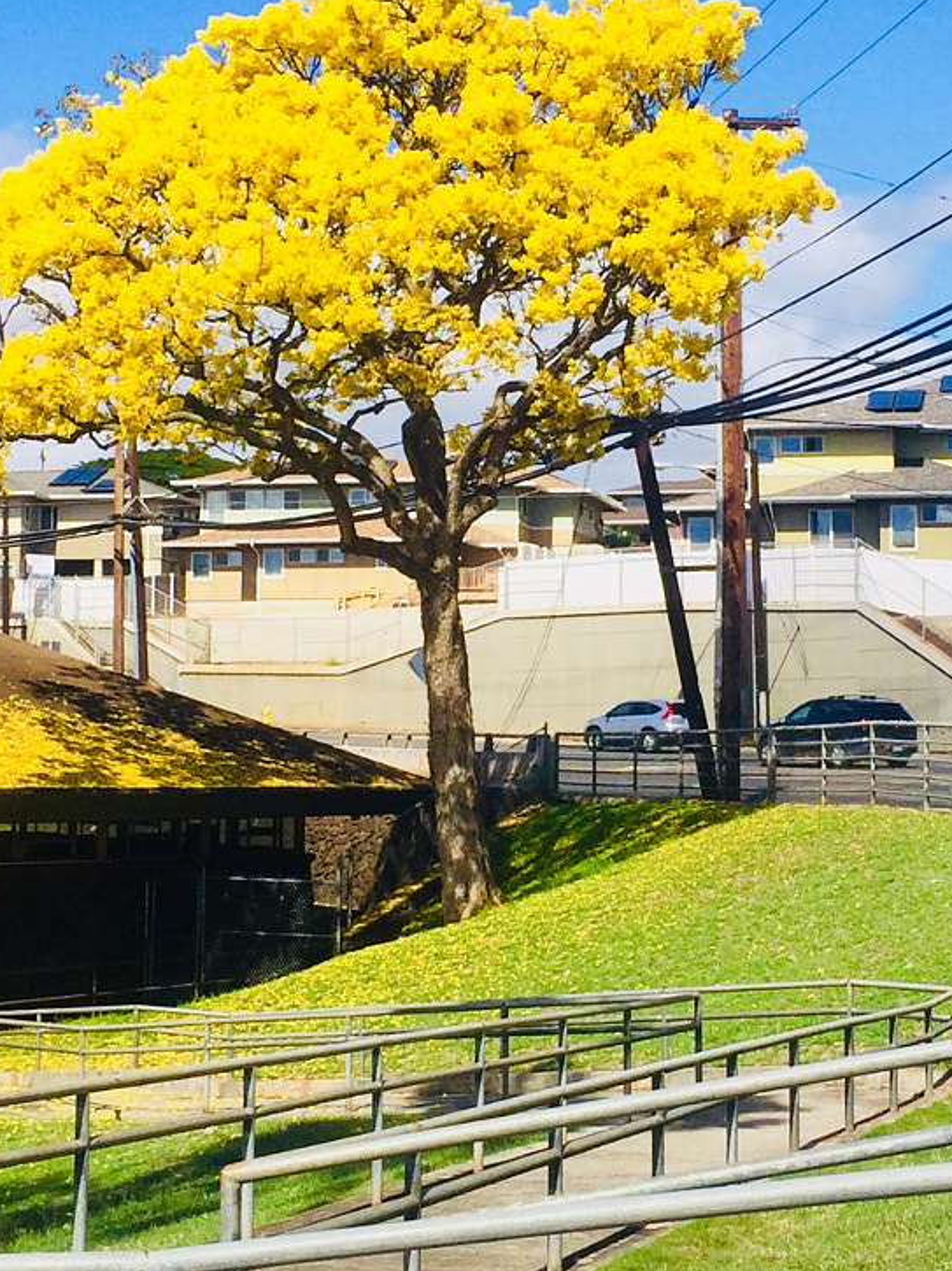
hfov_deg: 22.9
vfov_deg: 30.3
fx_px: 2349
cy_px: 601
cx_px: 555
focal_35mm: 64
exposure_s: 1/507
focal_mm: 4.15
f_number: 2.2
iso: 32
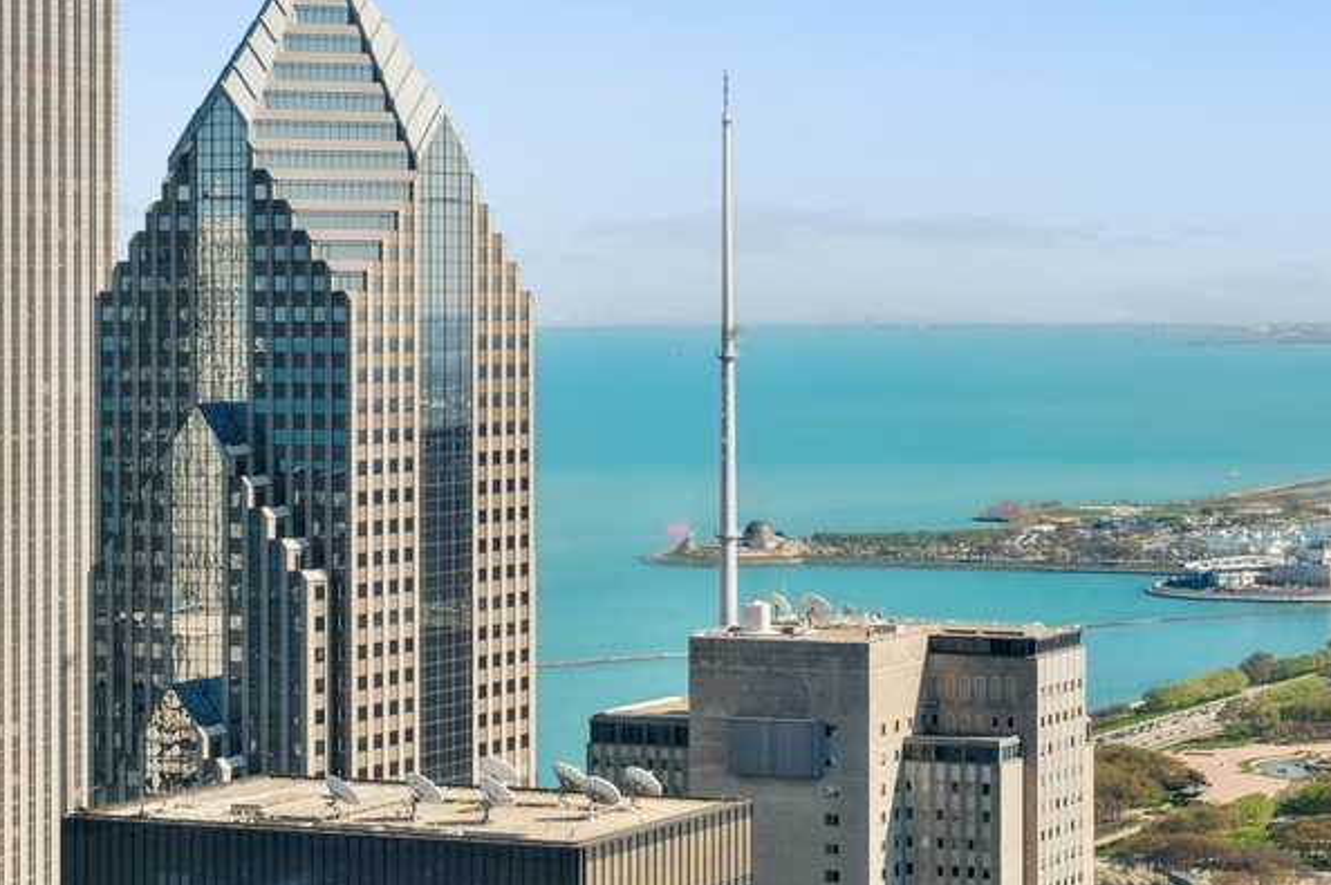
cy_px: 527
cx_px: 1590
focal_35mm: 82
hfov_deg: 22.8
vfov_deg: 16.6
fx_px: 3029
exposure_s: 1/90
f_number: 9.5
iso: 200
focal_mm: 30
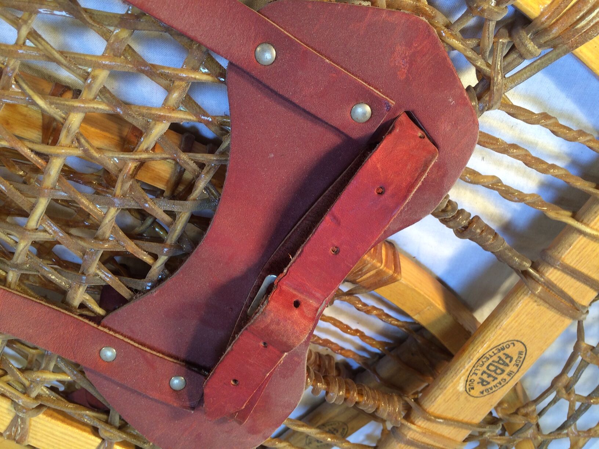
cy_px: 224
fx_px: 502
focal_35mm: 29
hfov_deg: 61.7
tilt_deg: -53.2
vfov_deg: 48.2
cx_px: 300
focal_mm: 4.15
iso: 64
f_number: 2.2
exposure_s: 1/33
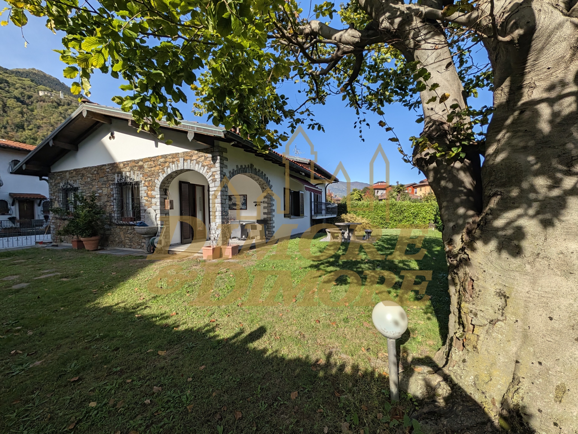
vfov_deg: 94.6
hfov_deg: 110.5
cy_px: 217
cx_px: 289
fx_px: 200
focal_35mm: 12
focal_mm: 2.02
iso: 62
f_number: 1.7
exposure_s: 1/4184
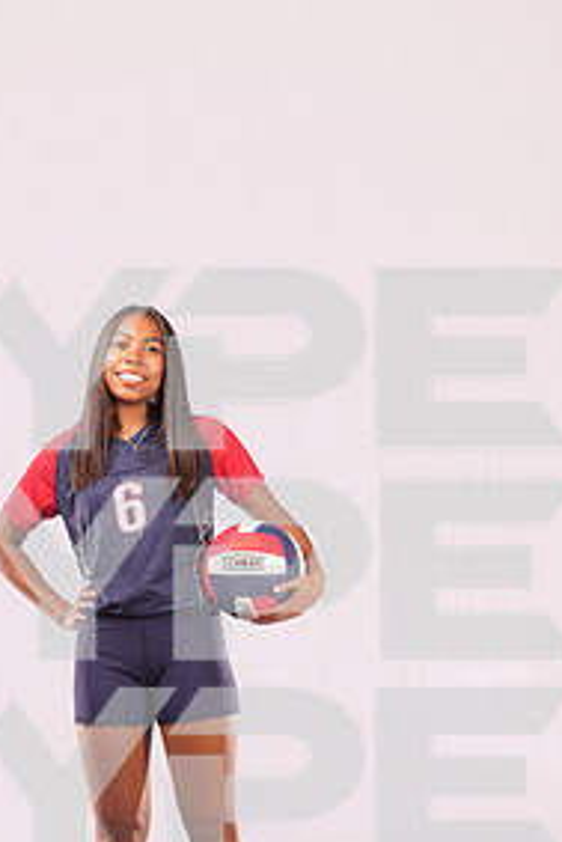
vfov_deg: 36.4
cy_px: 571
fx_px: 1263
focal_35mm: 54
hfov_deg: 24.8
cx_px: 140
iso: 200
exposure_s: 1/100
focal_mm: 34
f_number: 6.3
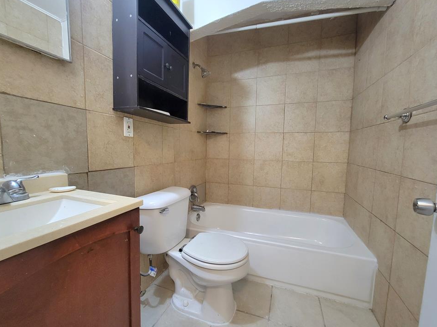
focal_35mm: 14
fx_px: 177
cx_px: 218
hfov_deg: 102.1
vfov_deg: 85.7
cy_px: 166
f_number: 2.2
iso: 320
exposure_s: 1/30
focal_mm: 2.2
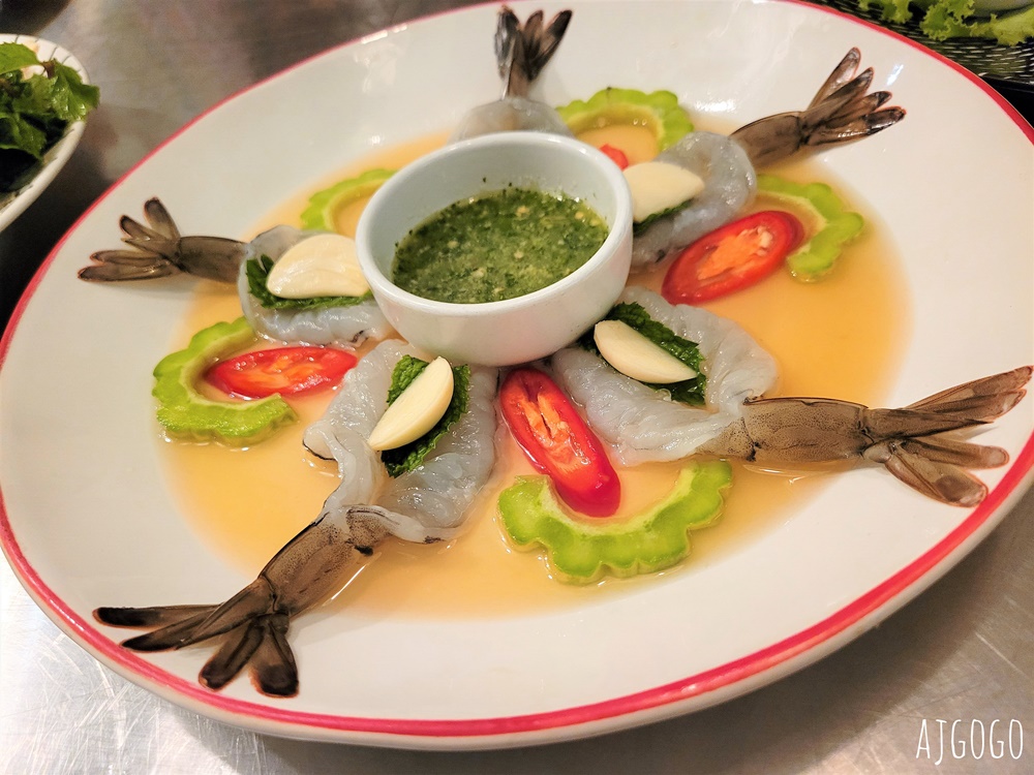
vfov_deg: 53.1
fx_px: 777
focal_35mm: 26
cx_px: 517
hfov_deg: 67.3
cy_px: 388
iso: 640
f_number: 1.8
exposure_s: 1/50
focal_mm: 5.4
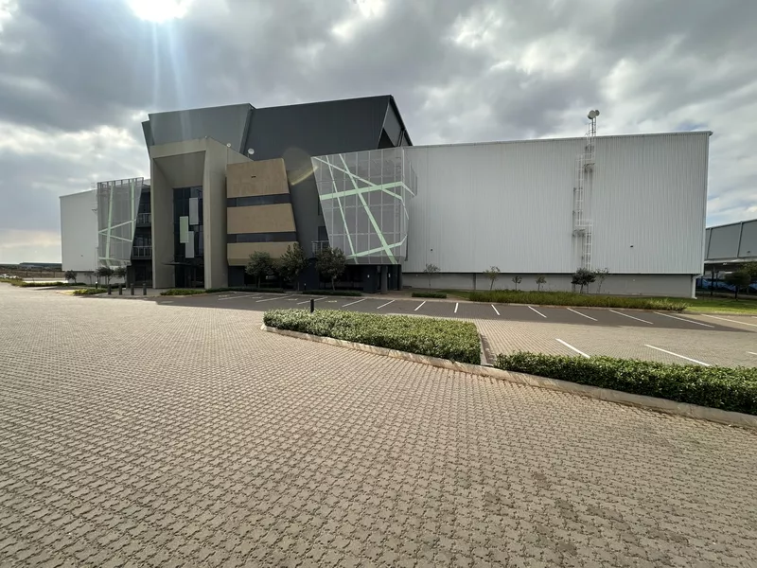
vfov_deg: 85.7
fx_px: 306
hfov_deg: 102.1
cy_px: 284
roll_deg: -0.9
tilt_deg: -2.0
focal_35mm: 14
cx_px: 378
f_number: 2.2
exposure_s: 1/963
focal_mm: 2.22
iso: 40
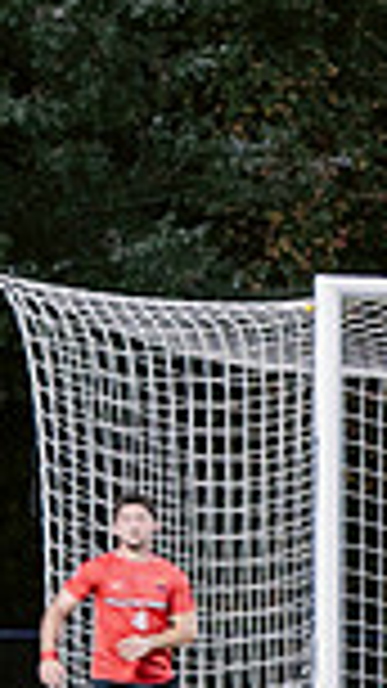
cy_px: 810
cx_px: 1819
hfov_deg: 2.3
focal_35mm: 513
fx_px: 9364
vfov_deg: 4.2
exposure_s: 1/80
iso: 640
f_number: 2.8
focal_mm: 90
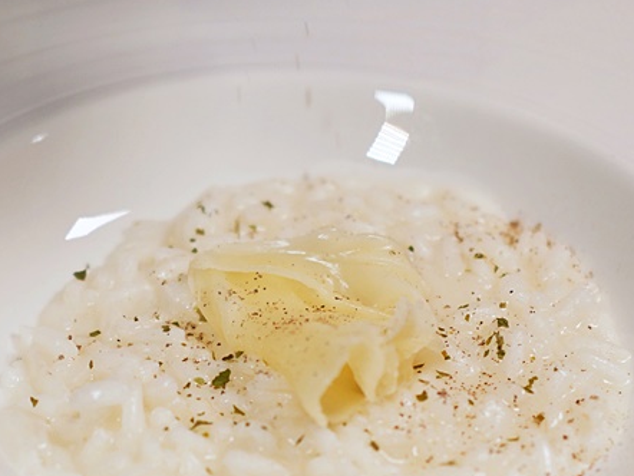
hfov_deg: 17.4
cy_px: 279
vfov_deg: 13.1
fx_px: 2071
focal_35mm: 113
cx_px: 231
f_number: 1.8
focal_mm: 25
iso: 200
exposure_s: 1/320
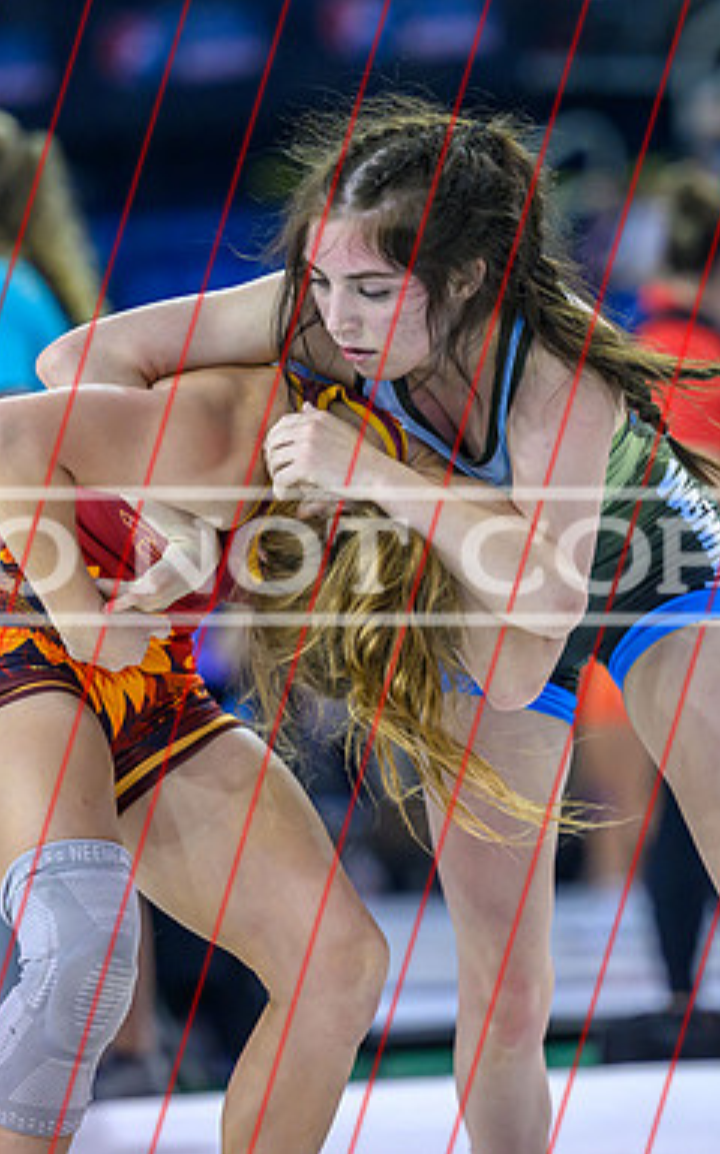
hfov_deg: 4.4
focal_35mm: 296
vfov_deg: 7.1
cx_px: 353
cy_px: 498
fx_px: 9311
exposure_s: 1/800
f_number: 2.8
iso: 2000
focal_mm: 160
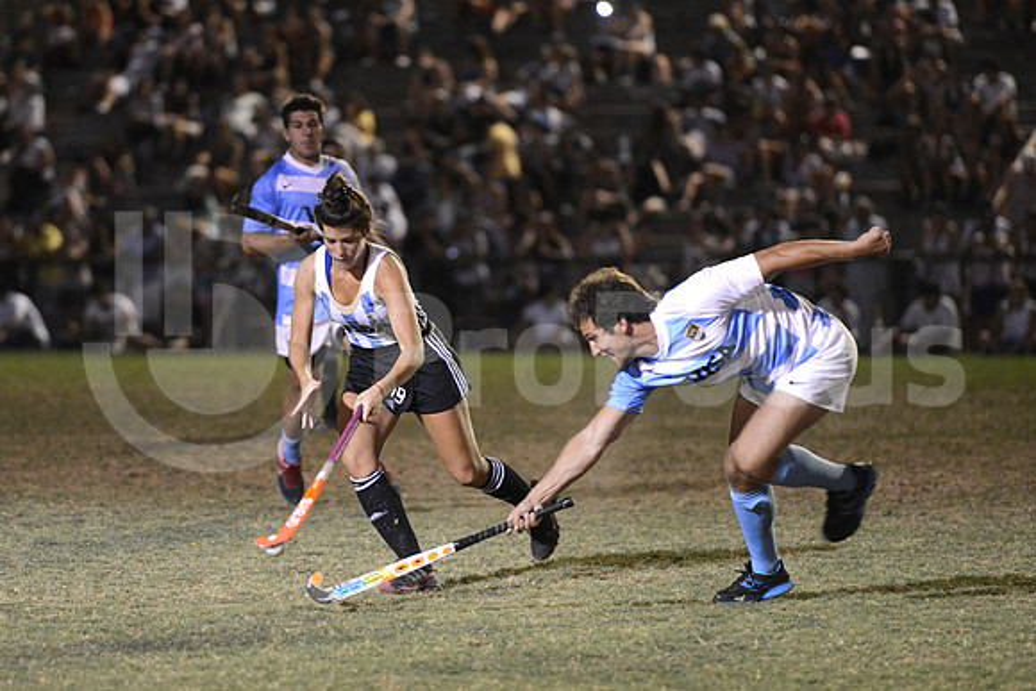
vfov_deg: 7.0
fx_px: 5613
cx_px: 518
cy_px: 346
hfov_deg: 10.5
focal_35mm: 195
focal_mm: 195
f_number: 2.8
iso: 5000
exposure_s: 1/400
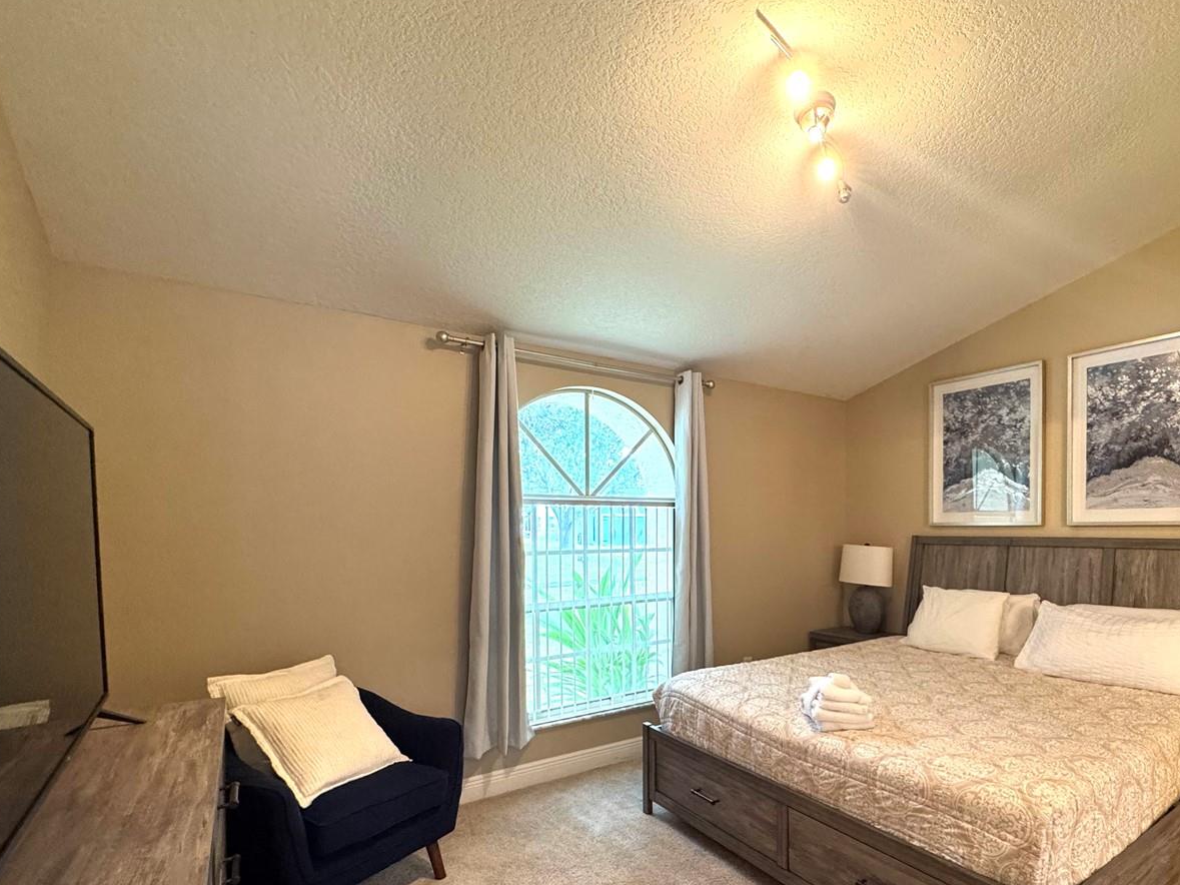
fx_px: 648
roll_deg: +0.3
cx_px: 738
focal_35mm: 19
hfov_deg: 83.1
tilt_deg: -1.5
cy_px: 541
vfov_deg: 67.8
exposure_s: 1/60
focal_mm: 2.22
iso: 320
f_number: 2.2
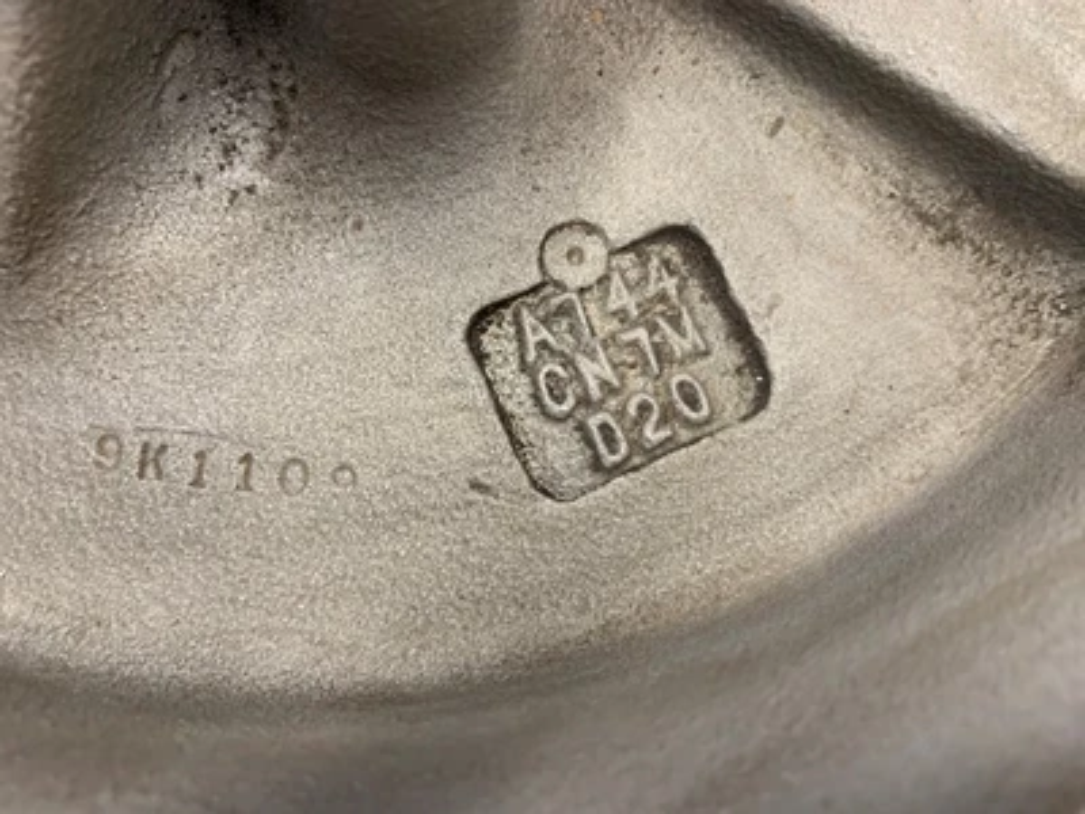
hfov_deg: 67.3
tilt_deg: -78.8
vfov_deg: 53.1
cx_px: 542
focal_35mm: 26
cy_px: 407
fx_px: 815
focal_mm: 4.25
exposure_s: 1/60
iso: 100
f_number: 1.8
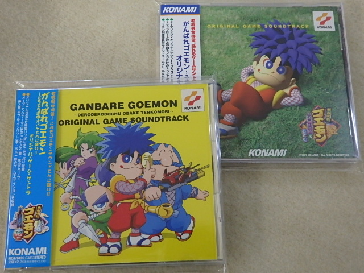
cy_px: 136
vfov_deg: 36.0
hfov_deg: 46.8
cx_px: 182
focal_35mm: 40
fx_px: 421
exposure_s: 1/40
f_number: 3.7
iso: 640
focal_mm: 7.3
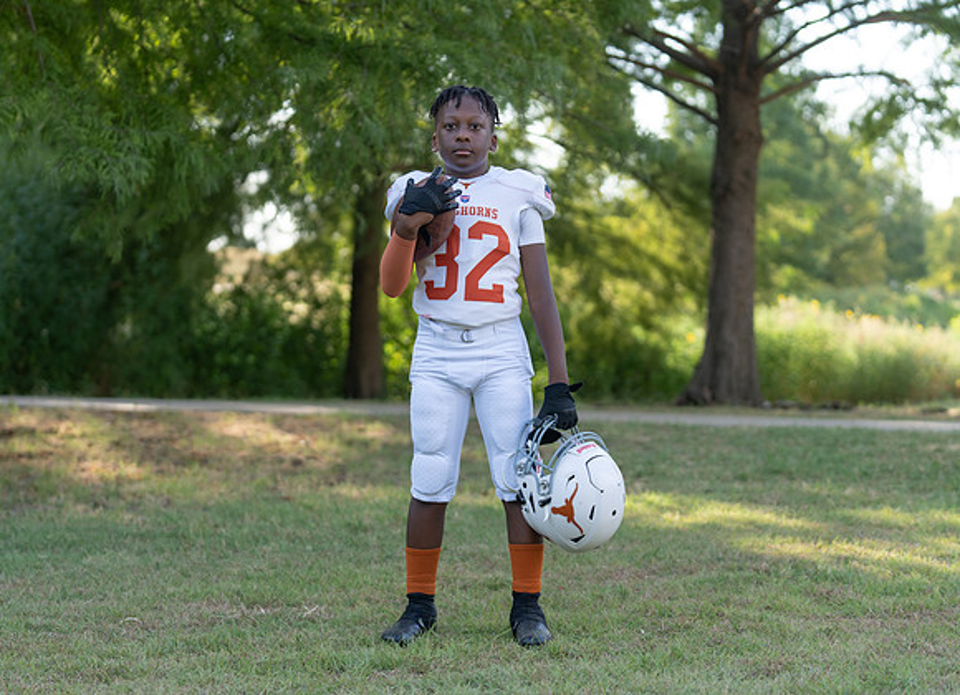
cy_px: 367
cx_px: 477
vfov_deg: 17.6
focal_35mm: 82
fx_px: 2243
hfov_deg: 24.2
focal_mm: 73
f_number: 2.8
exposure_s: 1/400
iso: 125
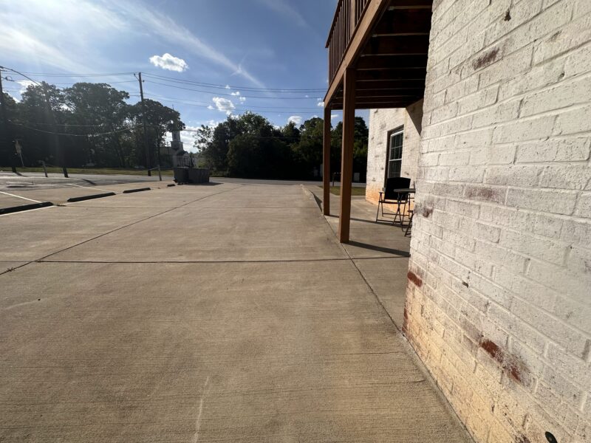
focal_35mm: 14
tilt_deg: -10.9
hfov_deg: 102.1
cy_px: 222
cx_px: 296
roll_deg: +0.9
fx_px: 239
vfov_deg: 85.7
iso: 50
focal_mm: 2.22
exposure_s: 1/3861
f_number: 2.2
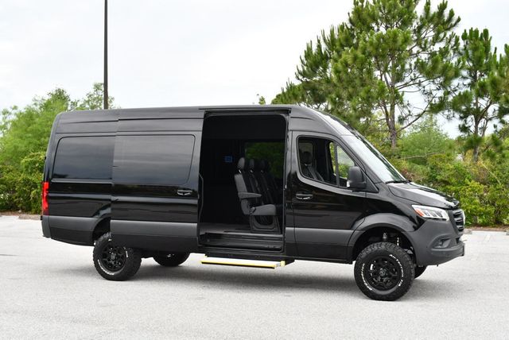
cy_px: 170
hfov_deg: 44.5
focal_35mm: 44
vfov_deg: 30.6
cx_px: 254
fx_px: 623
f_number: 5.6
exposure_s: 1/250
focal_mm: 22
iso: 360
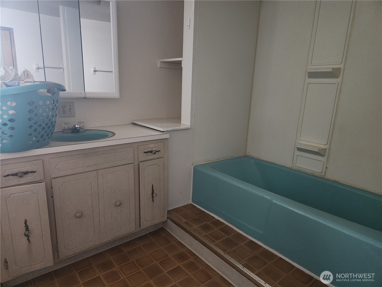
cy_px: 144
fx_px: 254
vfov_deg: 58.9
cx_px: 191
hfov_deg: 73.9
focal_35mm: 23
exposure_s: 1/24
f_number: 1.8
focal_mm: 5.4
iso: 800
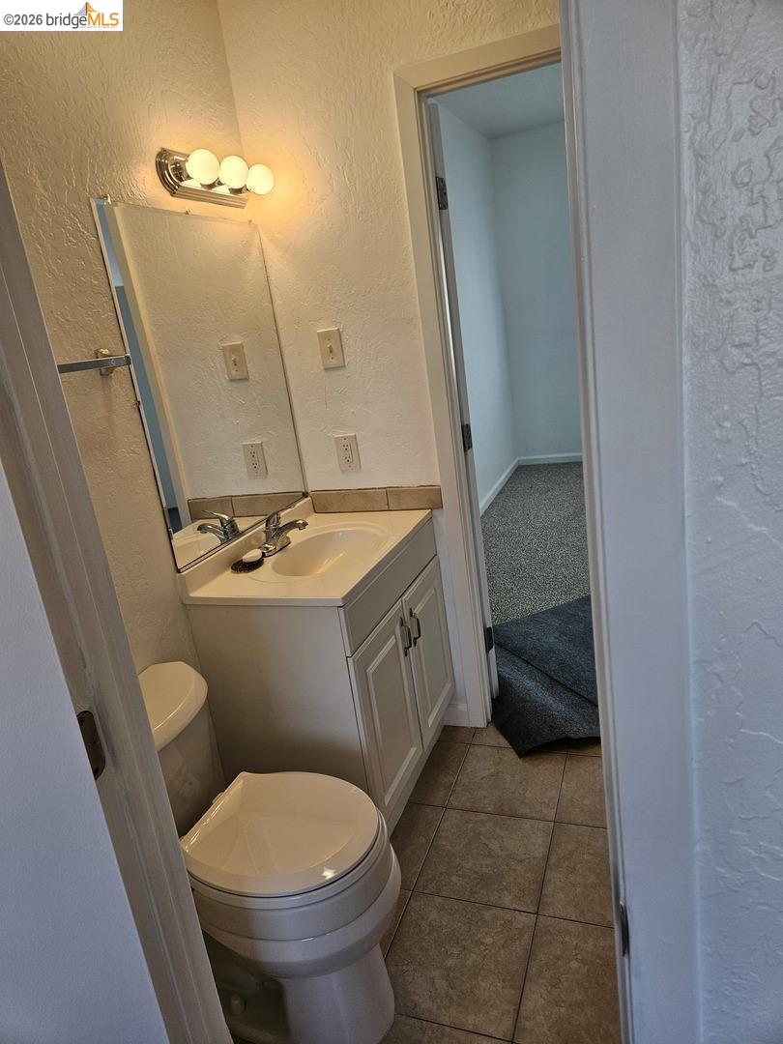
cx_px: 392
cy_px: 522
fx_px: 694
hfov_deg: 58.9
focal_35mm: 23
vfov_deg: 73.9
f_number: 1.8
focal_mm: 5.4
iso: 80
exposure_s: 1/120
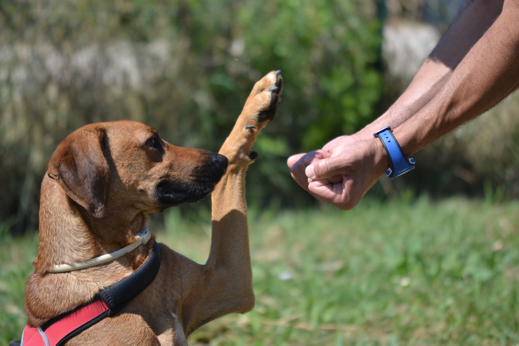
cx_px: 269
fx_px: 4339
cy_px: 157
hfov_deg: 6.8
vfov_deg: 4.6
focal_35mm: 301
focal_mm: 180
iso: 400
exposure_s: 1/1600
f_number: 5.6
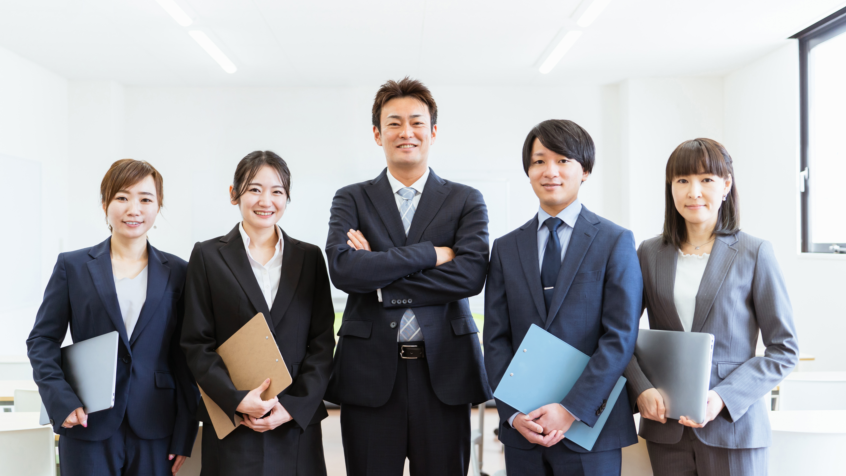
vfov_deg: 29.0
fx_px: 920
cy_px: 235
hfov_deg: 49.4
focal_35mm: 41
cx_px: 423
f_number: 2
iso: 320
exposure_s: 1/500
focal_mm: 39
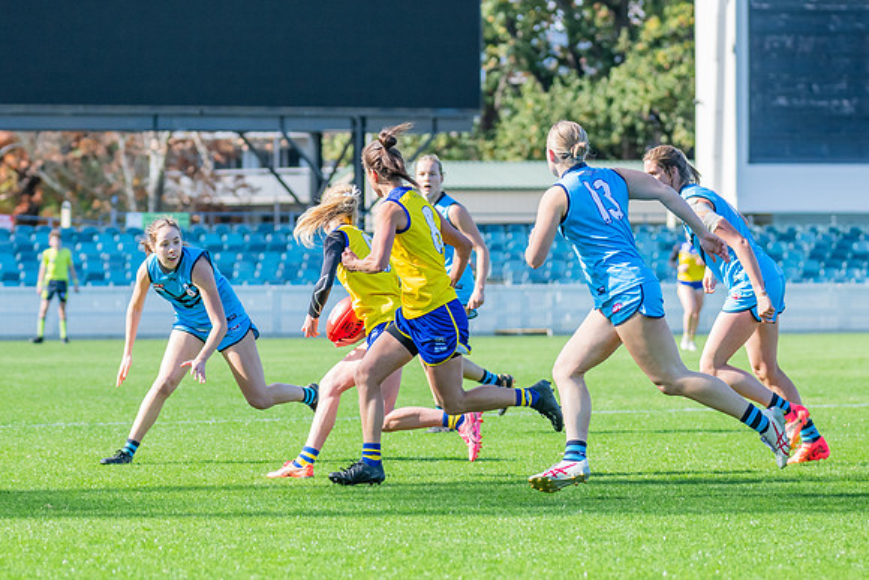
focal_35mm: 246
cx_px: 363
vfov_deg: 5.6
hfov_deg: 8.4
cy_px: 334
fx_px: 5937
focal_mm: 170
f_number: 5.6
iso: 800
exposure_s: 1/1250
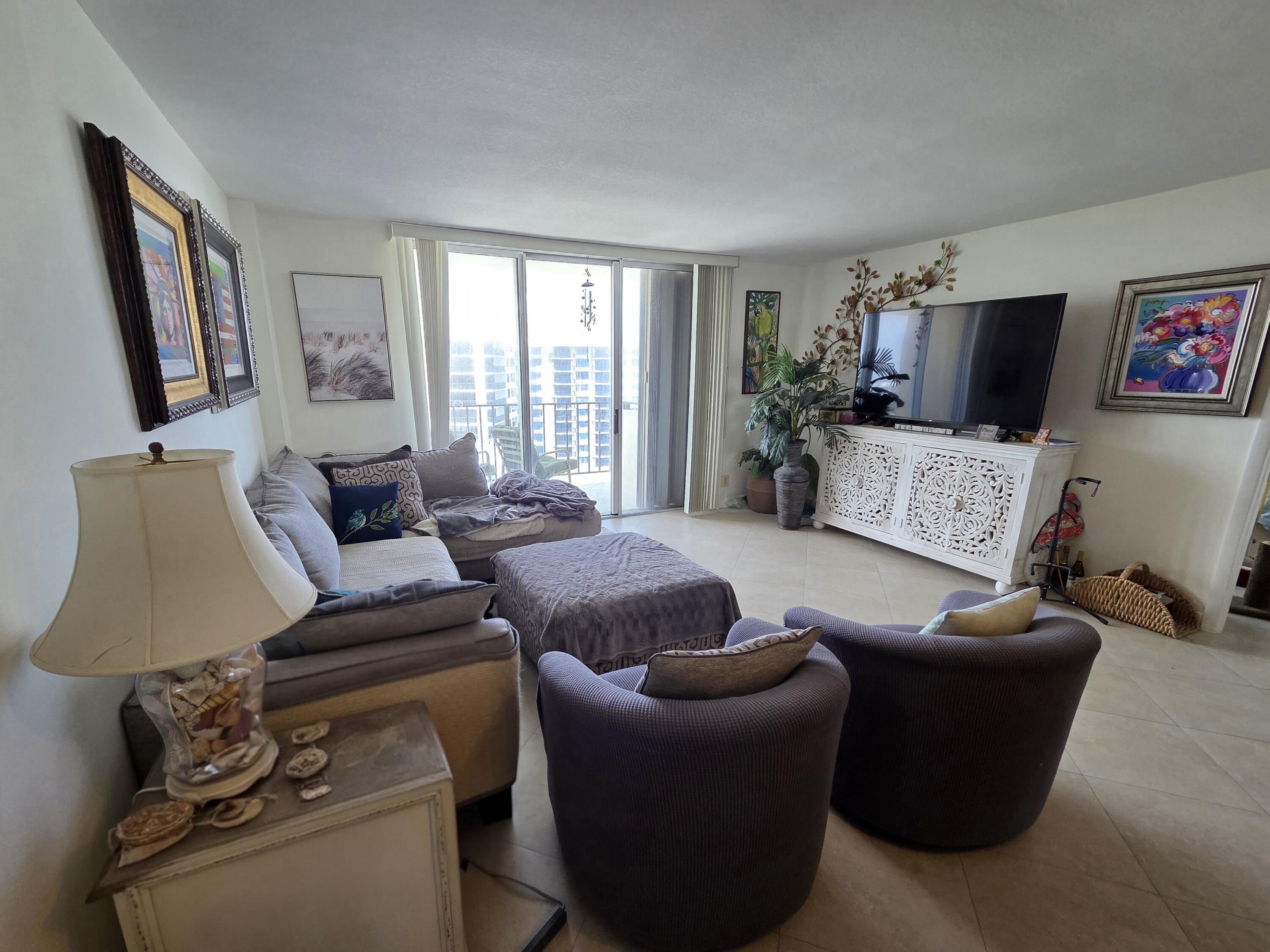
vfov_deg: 89.9
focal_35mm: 13
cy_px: 476
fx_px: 477
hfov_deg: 106.2
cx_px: 635
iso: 160
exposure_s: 1/120
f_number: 2.2
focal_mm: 2.2
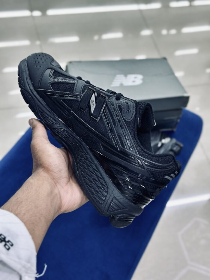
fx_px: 388
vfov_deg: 39.7
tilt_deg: -53.4
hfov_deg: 30.3
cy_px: 140
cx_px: 105
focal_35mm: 48
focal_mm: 6.86
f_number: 1.78
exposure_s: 1/100
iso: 100
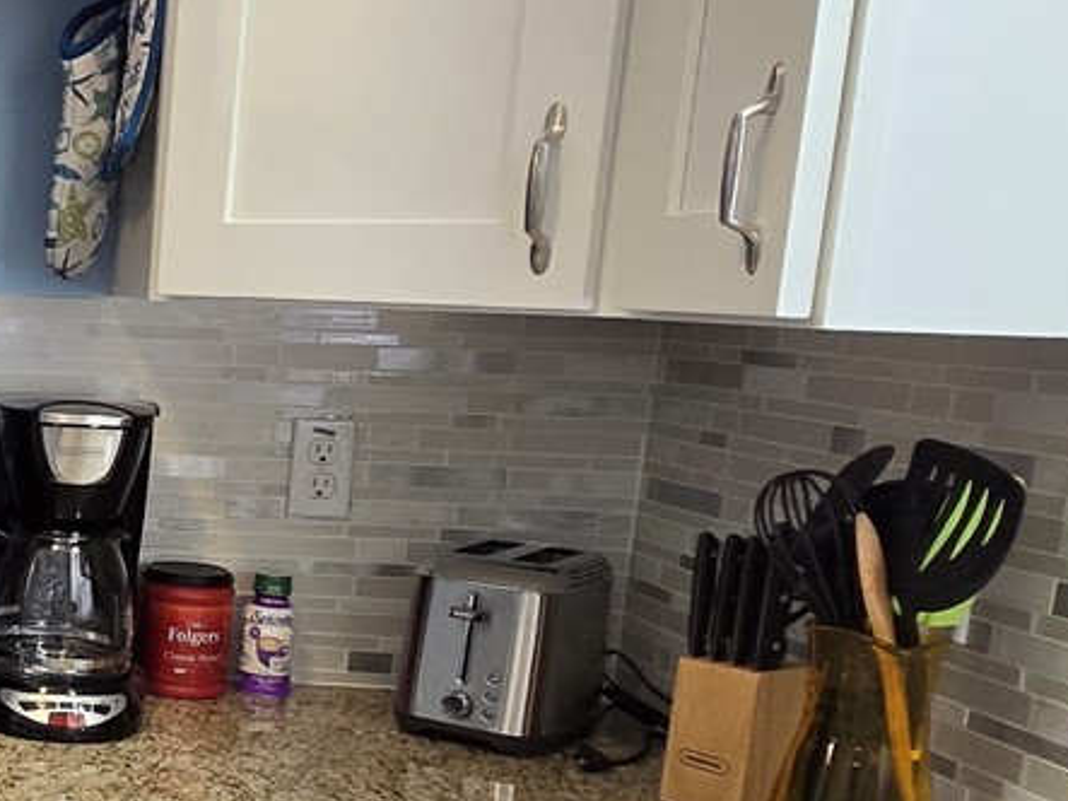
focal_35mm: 47
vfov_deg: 30.7
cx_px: -284
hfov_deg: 31.9
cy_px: 519
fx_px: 1450
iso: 200
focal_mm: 2.2
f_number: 2.2
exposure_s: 1/60
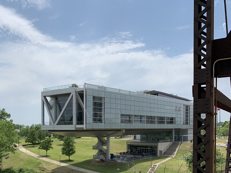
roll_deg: -0.2
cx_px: 61
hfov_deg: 44.4
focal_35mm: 41
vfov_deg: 34.2
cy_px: 136
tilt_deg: -3.9
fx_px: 274
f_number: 1.8
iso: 25
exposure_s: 1/3937
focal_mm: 4.25
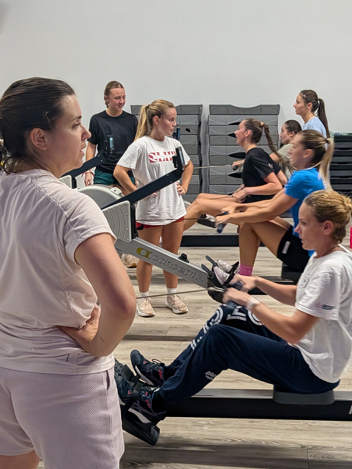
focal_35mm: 45
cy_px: 223
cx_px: 225
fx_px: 610
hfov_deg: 32.0
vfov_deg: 42.1
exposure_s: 1/100
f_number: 1.7
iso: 93
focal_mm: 4.53
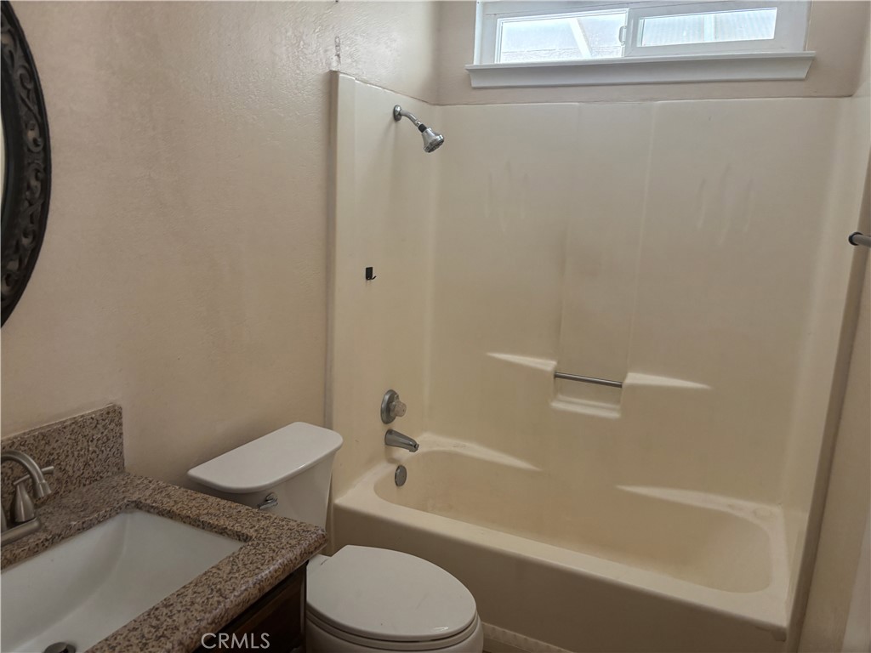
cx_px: 436
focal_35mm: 26
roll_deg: -3.2
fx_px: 654
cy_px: 326
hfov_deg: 67.3
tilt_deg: -11.3
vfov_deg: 53.1
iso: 200
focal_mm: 5.96
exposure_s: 1/60
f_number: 1.6
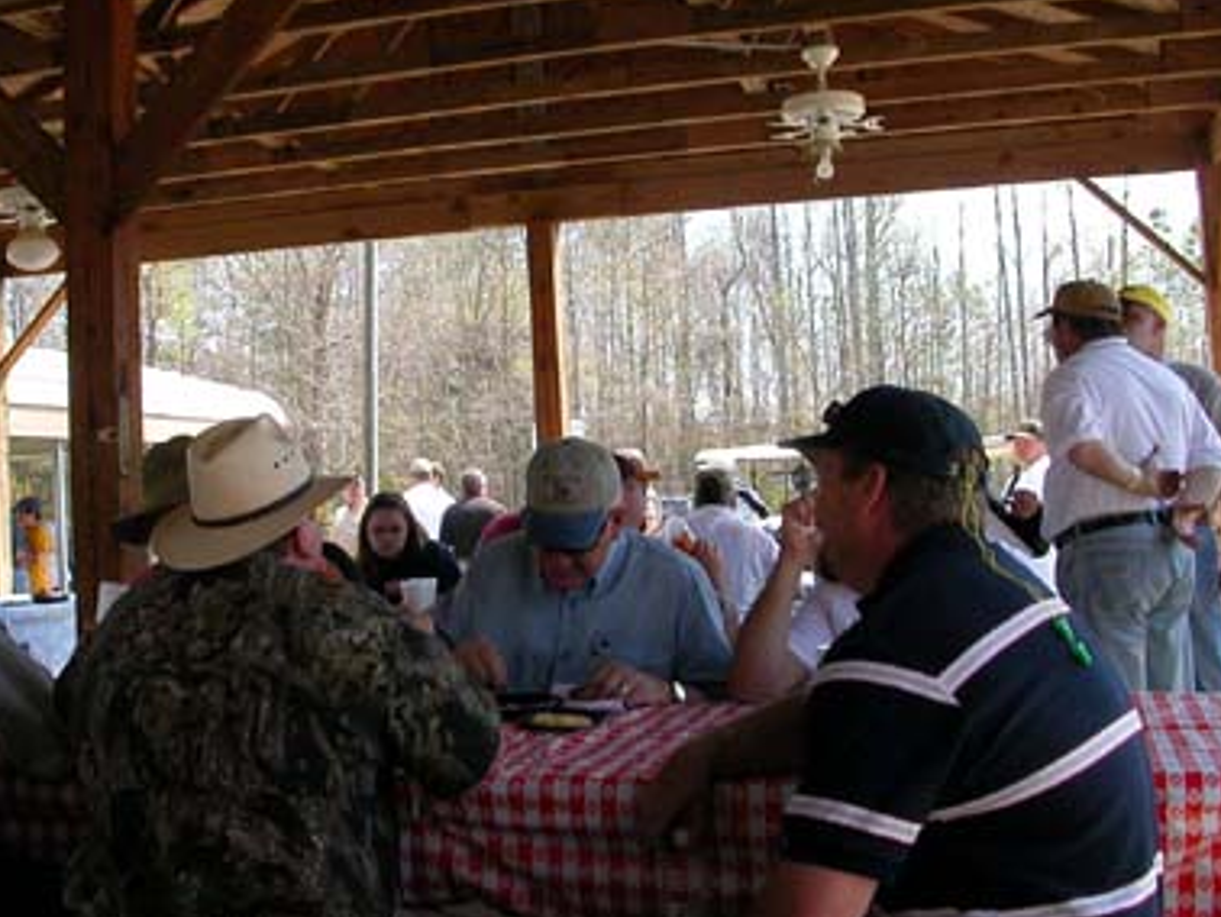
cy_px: 452
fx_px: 1553
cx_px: 536
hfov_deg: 42.8
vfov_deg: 32.9
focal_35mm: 44
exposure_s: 1/146
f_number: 4.5
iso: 100
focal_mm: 5.6
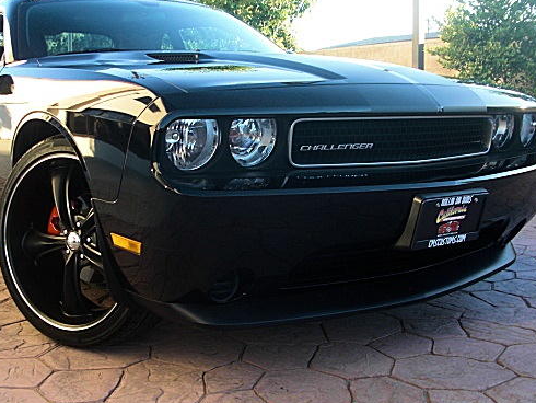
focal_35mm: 47
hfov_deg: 40.3
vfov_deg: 30.9
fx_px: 728
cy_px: 196
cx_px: 234
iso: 50
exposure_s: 1/80
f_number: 2.8
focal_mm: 6.3
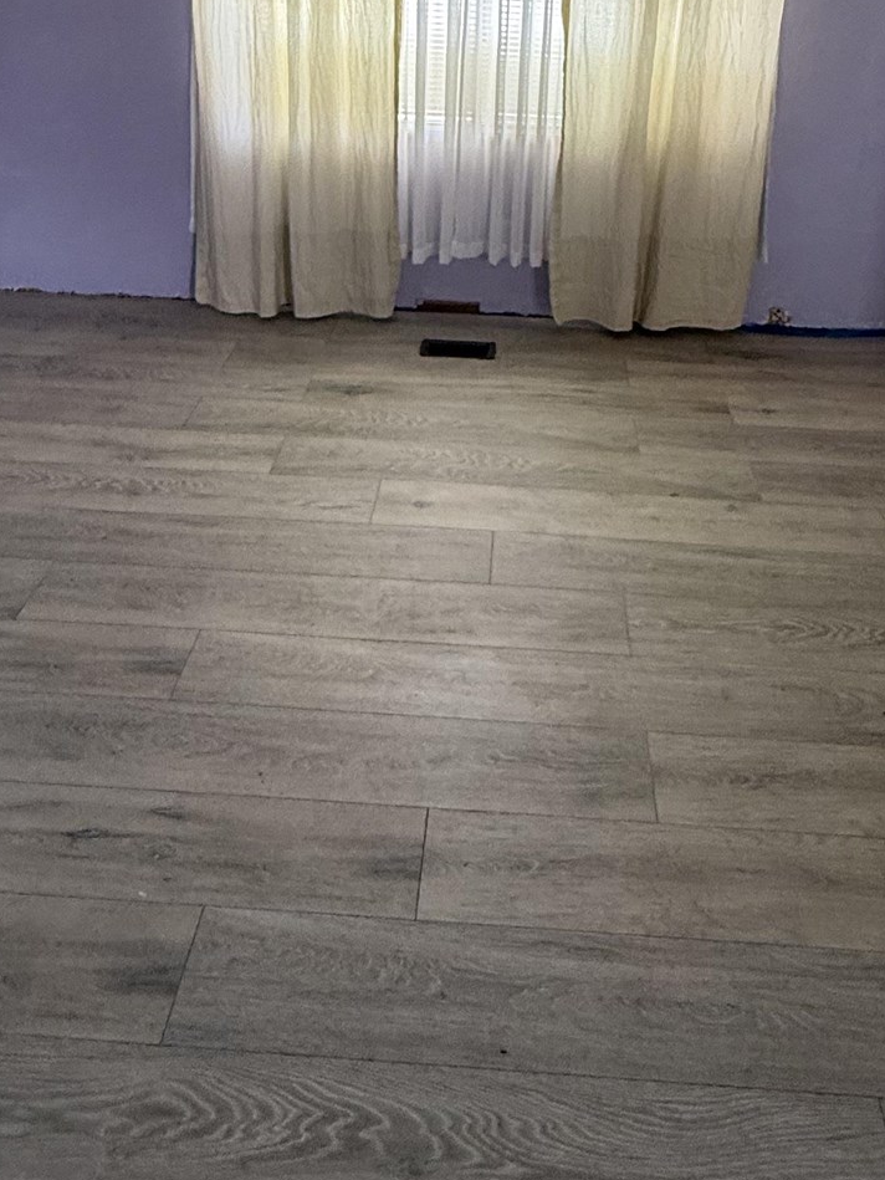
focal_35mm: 34
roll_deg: -3.5
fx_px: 1159
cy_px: 262
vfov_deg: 51.1
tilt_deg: -17.9
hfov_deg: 41.8
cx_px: 480
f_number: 2.2
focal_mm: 2.22
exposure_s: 1/60
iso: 160
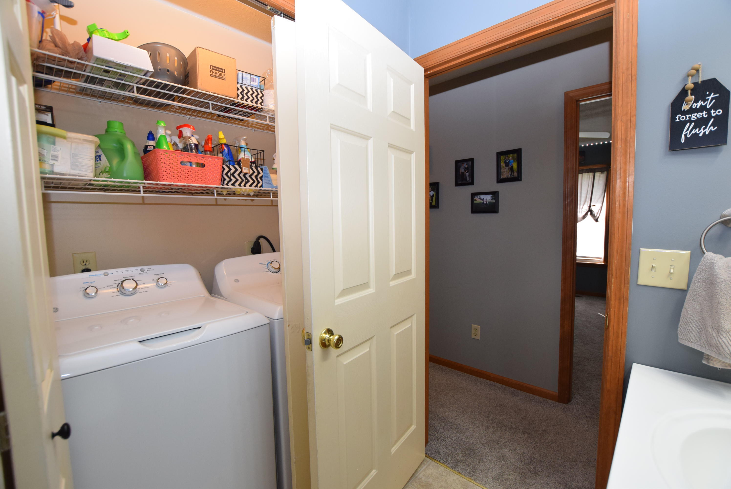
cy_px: 244
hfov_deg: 100.3
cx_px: 366
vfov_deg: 77.4
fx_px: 305
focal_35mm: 15
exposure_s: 1/80
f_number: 4.5
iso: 800
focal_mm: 10
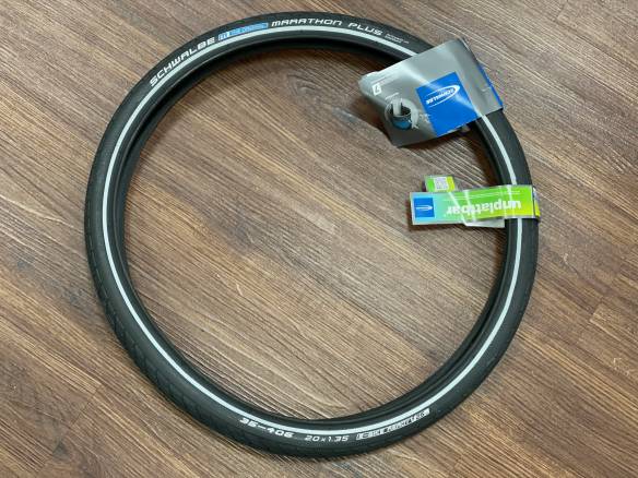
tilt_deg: -77.7
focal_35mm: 52
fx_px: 958
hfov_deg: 36.8
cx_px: 319
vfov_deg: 28.0
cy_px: 239
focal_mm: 6
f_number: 2
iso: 160
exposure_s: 1/50
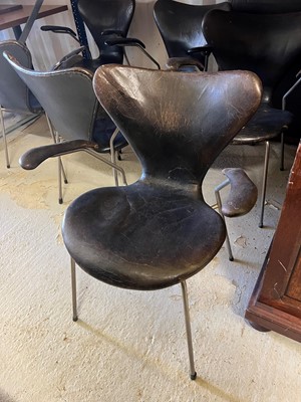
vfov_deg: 67.3
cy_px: 201
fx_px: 301
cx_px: 150
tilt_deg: -40.4
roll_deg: +8.2
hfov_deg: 53.1
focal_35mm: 26
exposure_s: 1/50
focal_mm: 5.7
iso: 320
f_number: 1.5
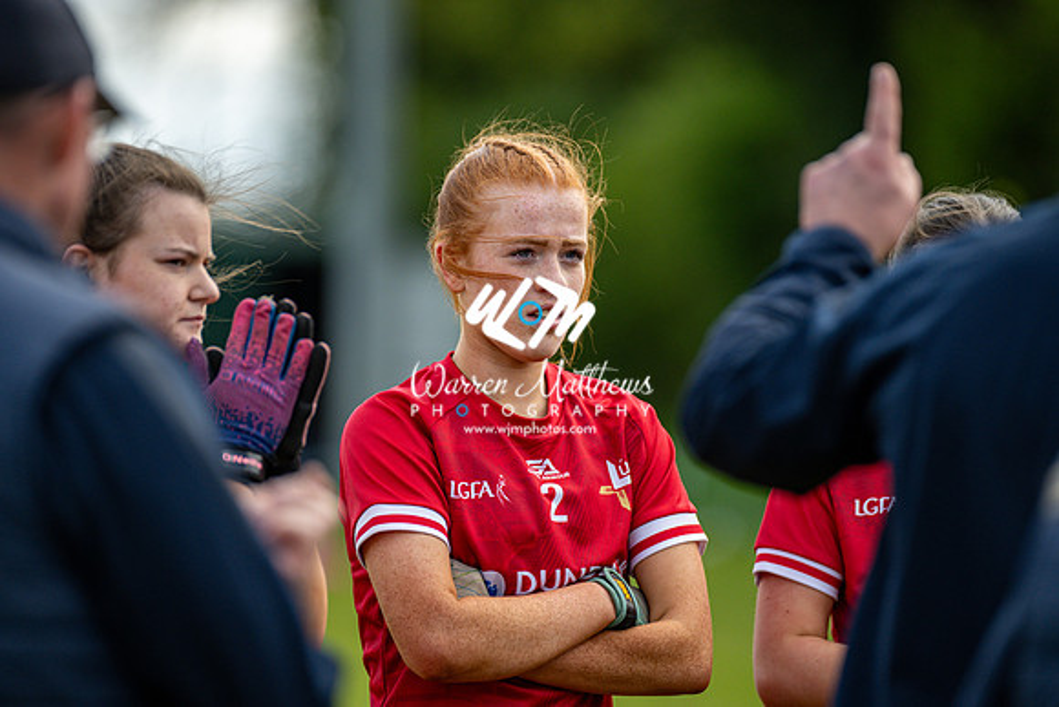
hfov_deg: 6.9
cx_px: 530
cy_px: 354
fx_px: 8827
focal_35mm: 300
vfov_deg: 4.6
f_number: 2.8
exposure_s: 1/4000
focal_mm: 300
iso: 640
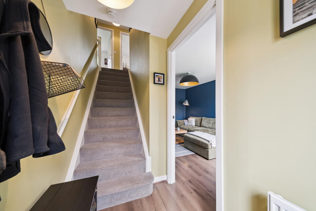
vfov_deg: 90.1
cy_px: 106
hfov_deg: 112.6
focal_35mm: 12
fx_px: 105
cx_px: 158
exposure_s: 1/30
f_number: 5.6
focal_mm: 12
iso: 320
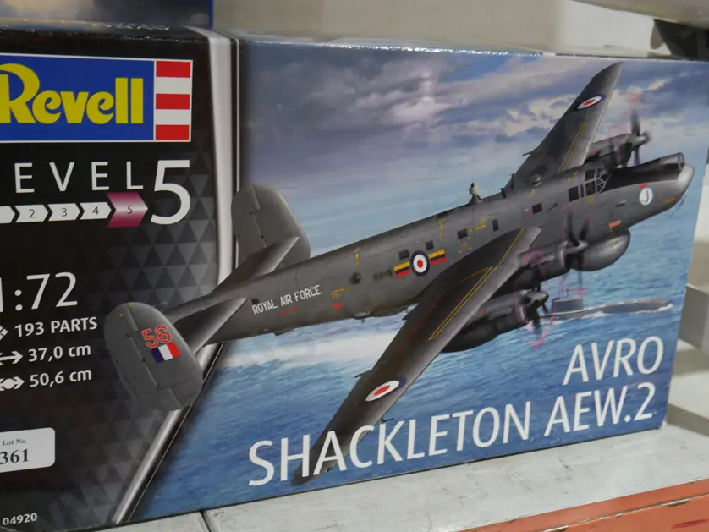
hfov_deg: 42.9
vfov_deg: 32.9
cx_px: 367
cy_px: 290
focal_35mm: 44
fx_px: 901
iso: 500
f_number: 4
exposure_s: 1/60
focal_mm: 18
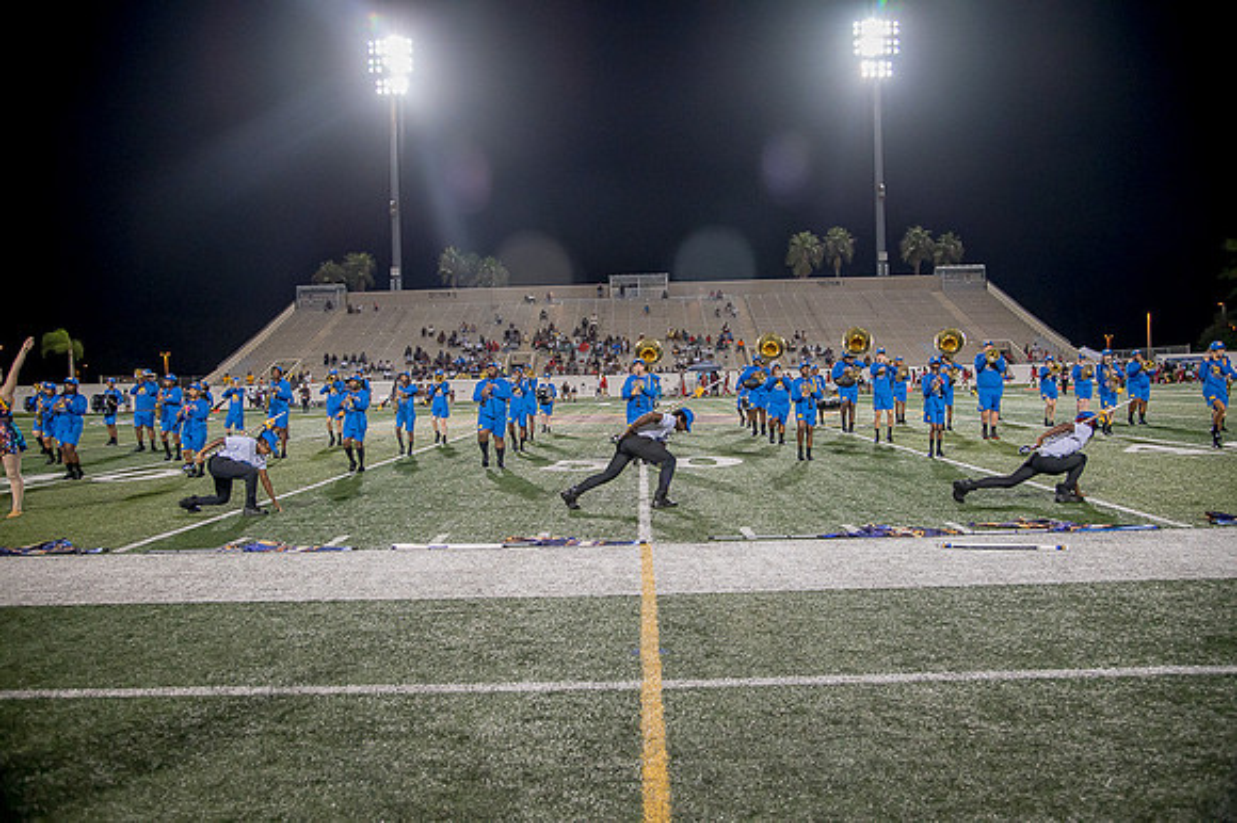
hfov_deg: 65.5
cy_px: 412
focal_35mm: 28
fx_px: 962
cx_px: 618
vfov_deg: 46.4
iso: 2000
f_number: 4
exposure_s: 1/200
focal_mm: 28
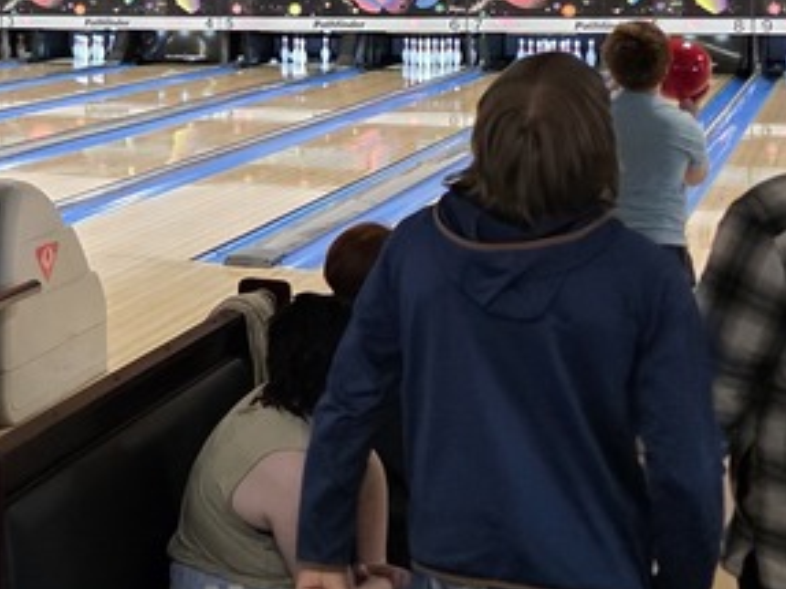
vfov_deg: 17.6
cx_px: -244
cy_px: 30
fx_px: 1861
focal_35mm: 82
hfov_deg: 21.5
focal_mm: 6.3
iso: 800
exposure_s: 1/120
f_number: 1.7
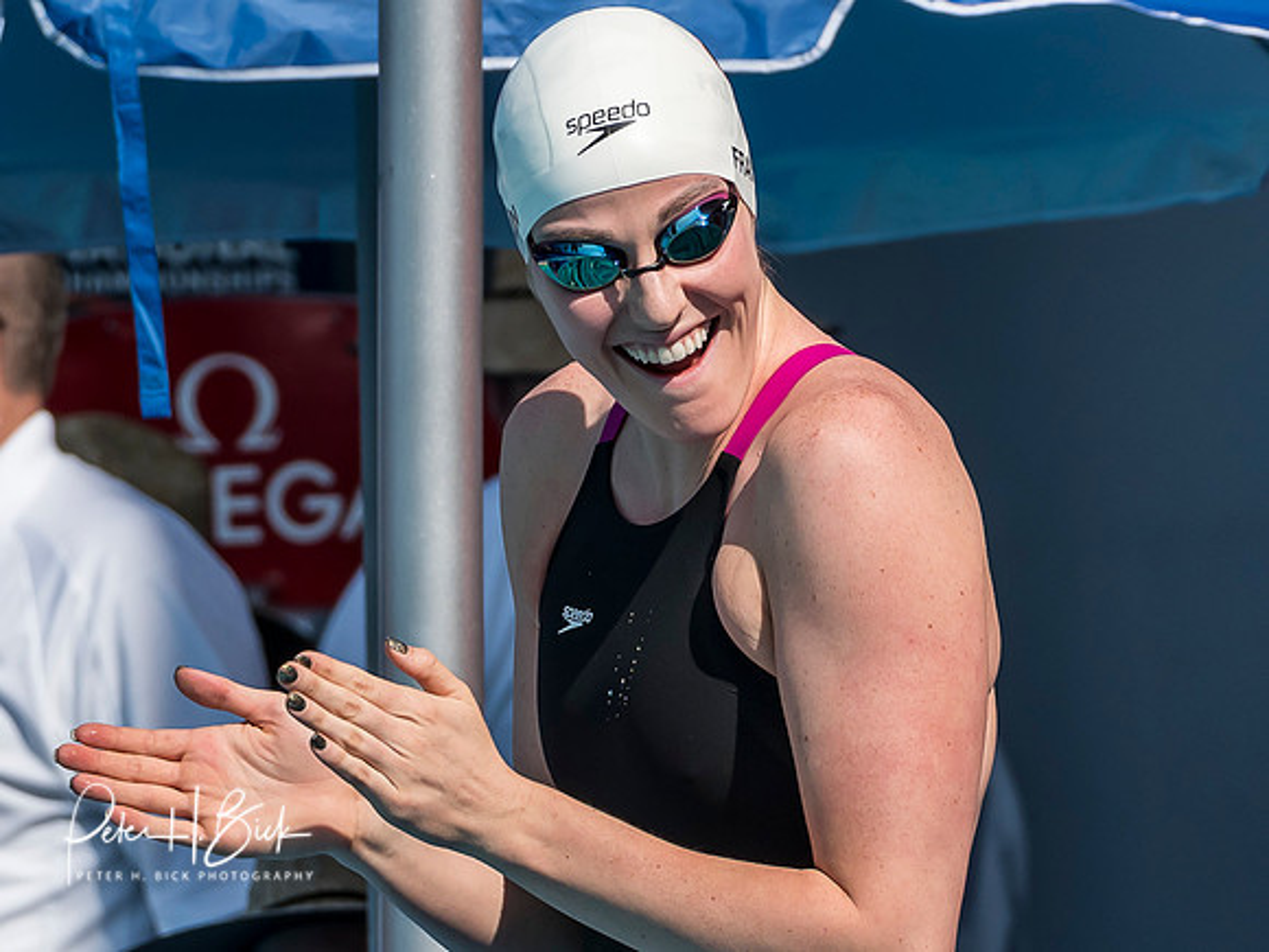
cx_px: 616
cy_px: 570
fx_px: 33368
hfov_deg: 2.2
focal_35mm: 910
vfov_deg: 1.6
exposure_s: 1/1600
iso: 250
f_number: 5.6
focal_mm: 200
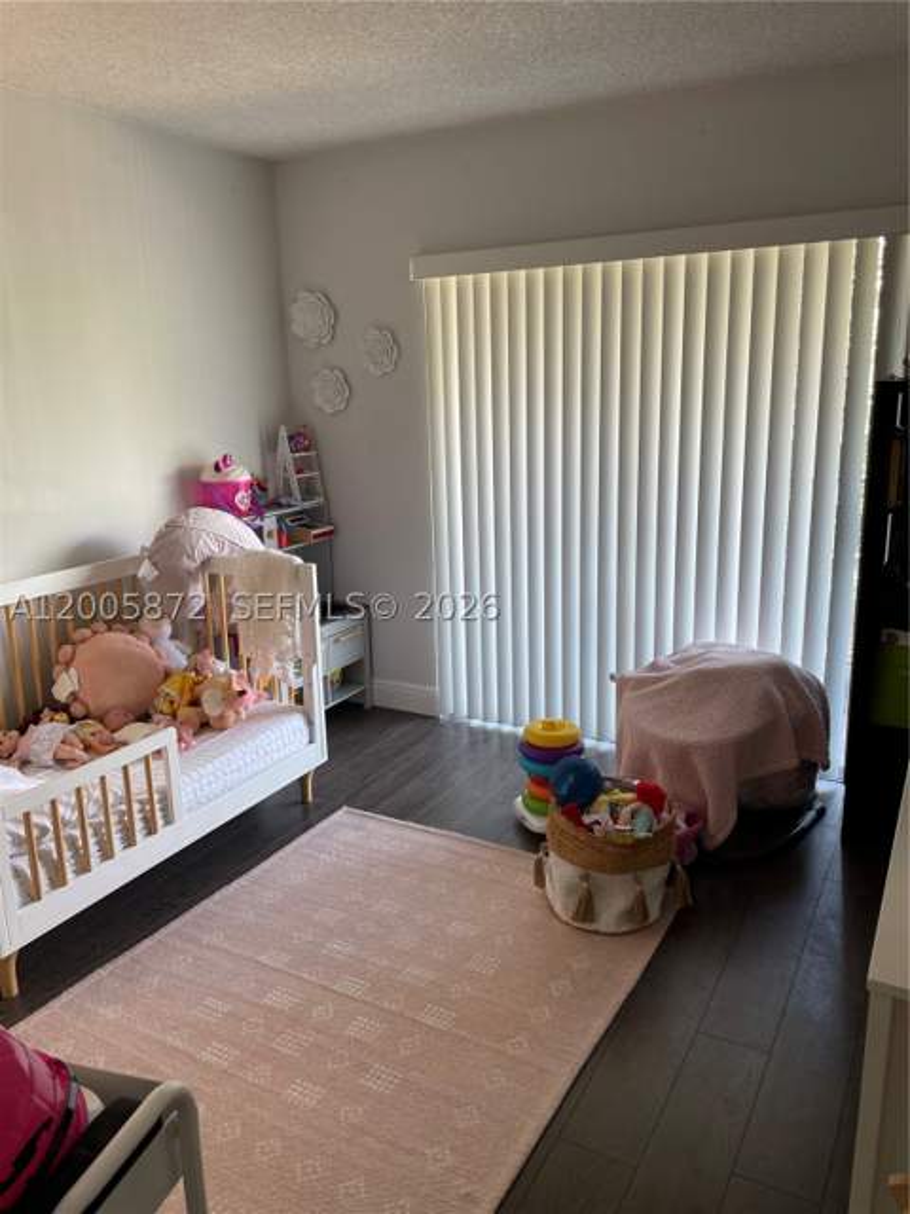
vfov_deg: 67.3
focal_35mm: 26
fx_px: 911
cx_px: 455
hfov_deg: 53.1
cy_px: 607
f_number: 1.6
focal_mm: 4.2
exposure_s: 1/62
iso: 50
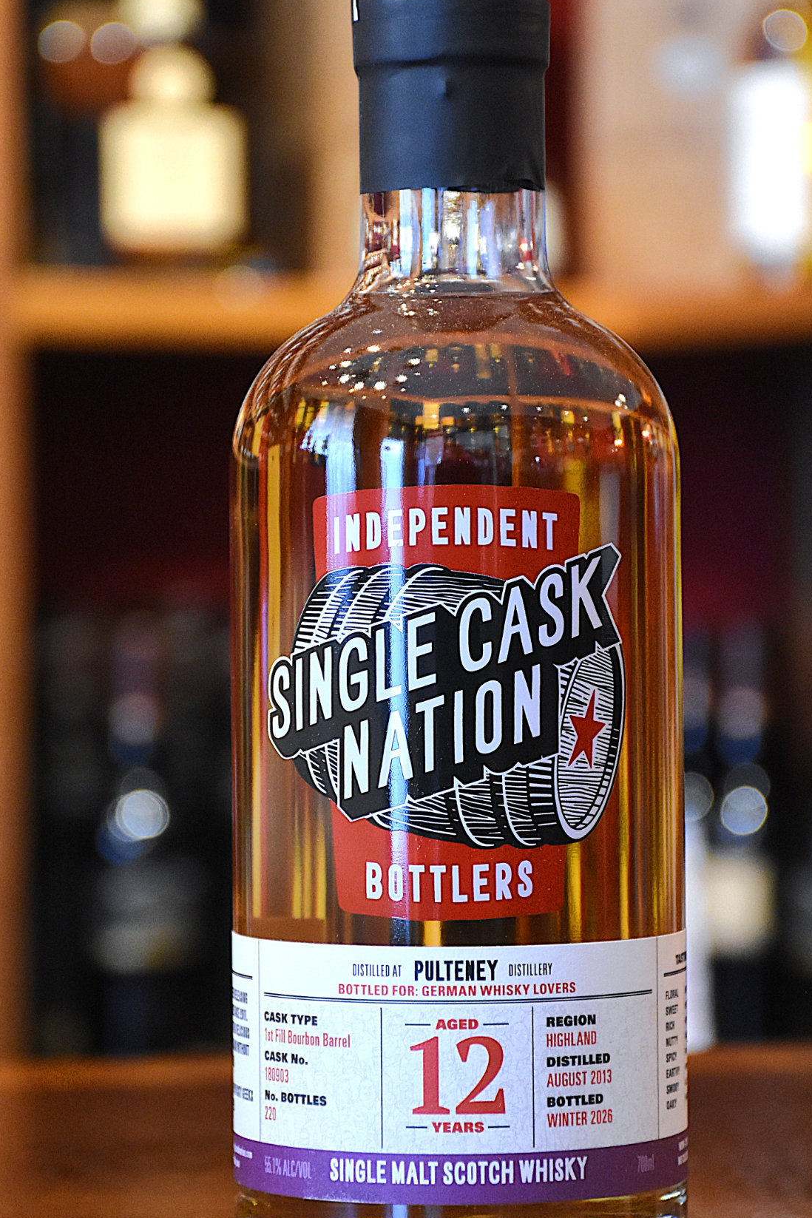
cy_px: 626
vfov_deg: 13.4
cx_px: 447
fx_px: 5199
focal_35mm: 154
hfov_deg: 8.9
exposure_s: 1/60
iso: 3200
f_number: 5
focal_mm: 75
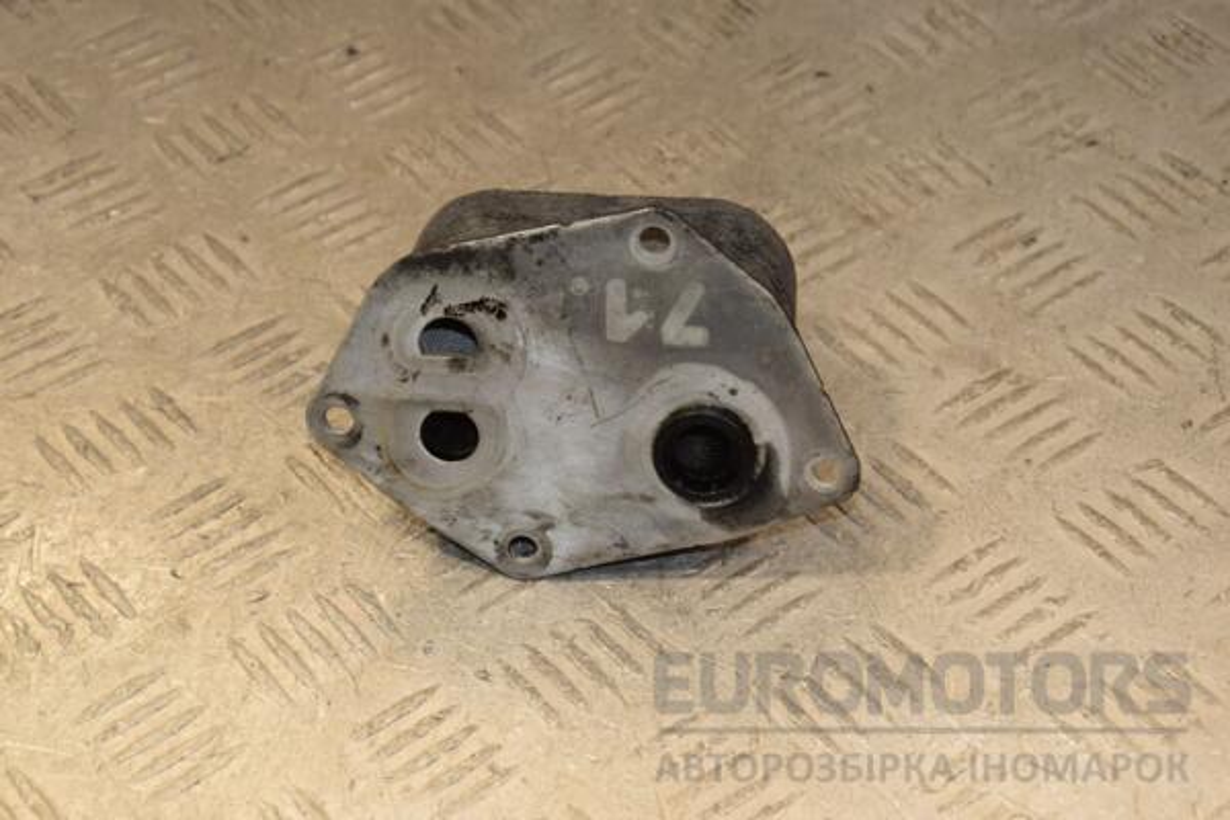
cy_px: 410
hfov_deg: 21.9
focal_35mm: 93
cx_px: 615
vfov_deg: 14.7
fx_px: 3177
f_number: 8
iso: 800
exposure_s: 1/200
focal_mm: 62
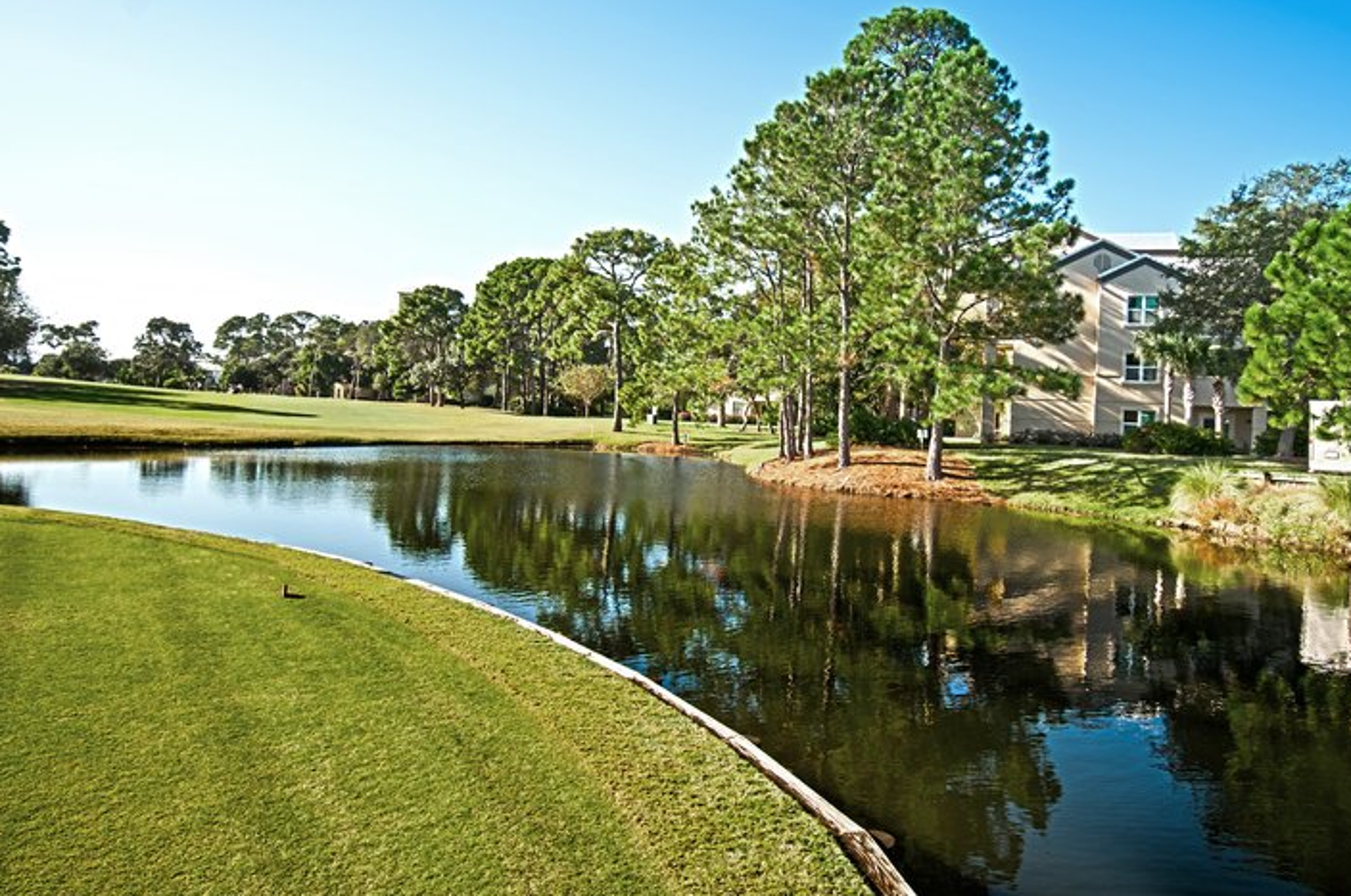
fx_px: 958
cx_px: 731
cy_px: 394
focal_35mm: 26
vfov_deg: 50.0
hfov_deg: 70.3
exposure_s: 1/250
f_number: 5.6
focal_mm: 15
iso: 200
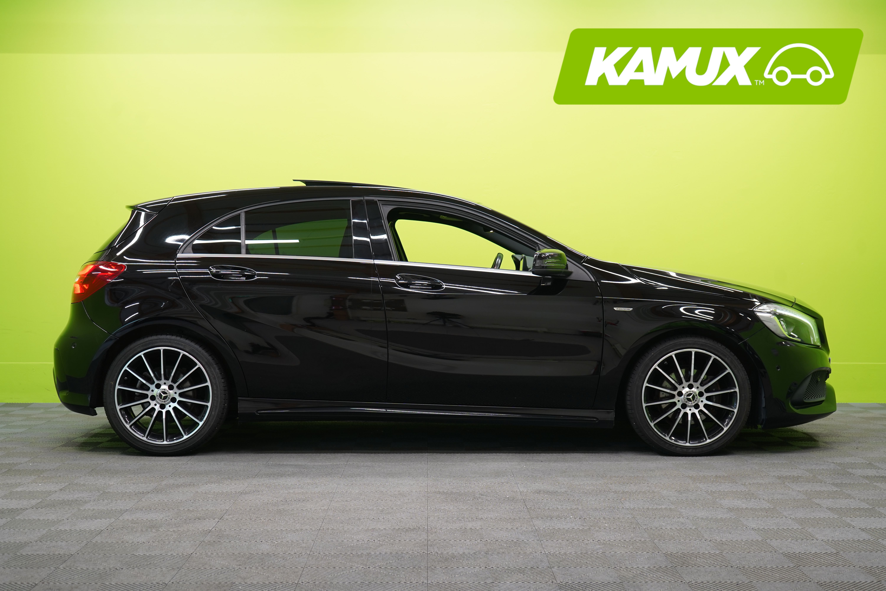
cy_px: 296
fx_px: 1206
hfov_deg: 40.3
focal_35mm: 49
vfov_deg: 27.5
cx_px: 443
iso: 400
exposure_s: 1/25
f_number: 5
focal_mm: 49
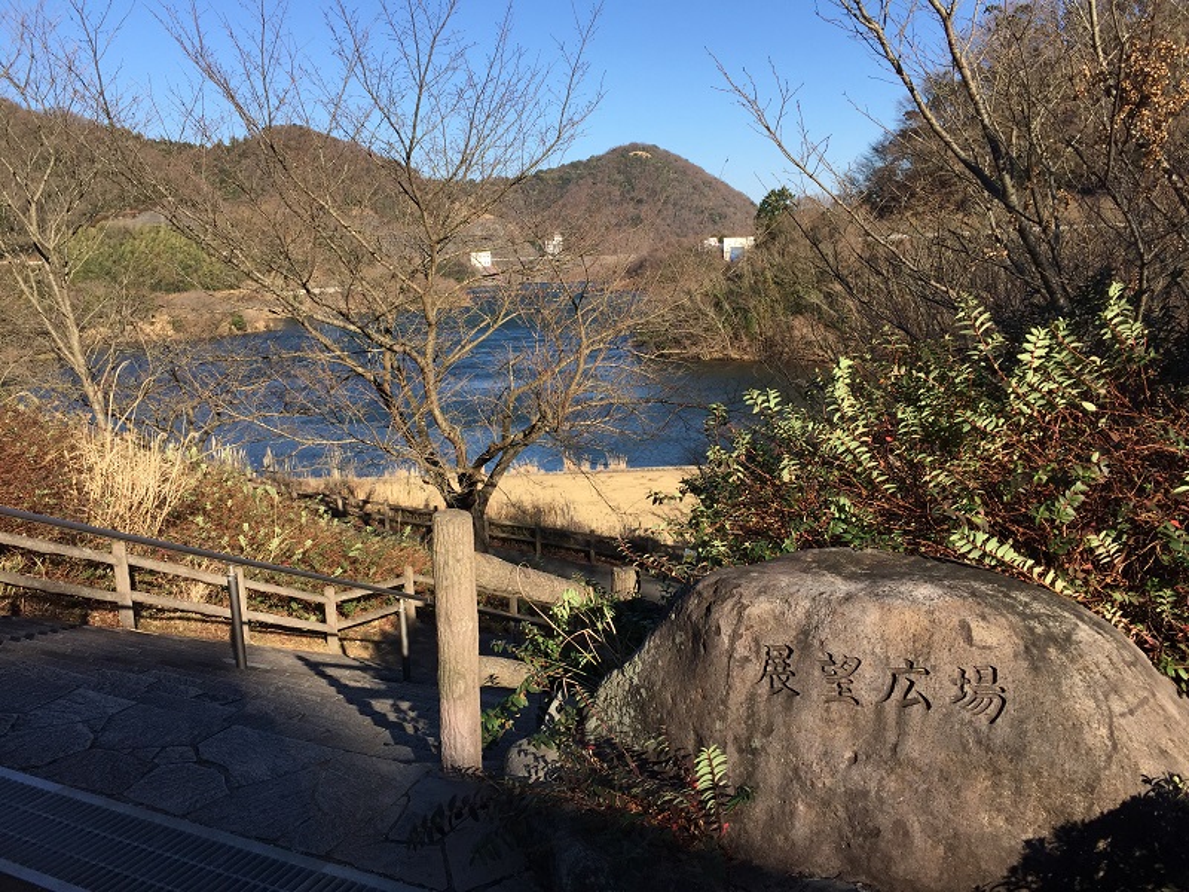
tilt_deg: -10.5
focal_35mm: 29
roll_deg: +3.2
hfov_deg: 61.7
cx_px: 594
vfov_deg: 48.2
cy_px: 446
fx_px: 996
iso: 32
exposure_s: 1/1412
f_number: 2.2
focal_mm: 4.15
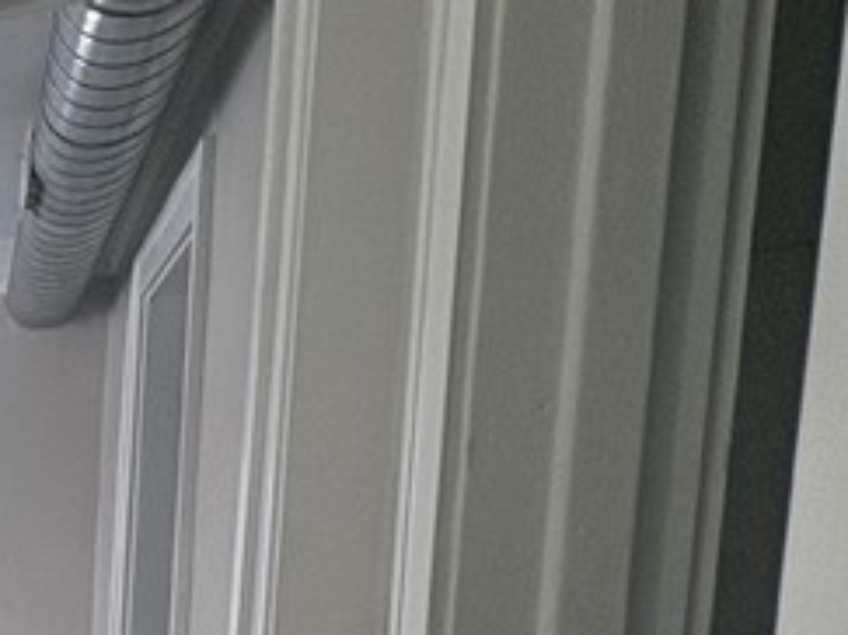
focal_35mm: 59
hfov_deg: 18.9
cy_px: 795
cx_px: -872
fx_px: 1445
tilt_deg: -7.1
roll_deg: +2.4
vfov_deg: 22.5
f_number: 2.2
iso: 100
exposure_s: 1/122
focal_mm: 2.22
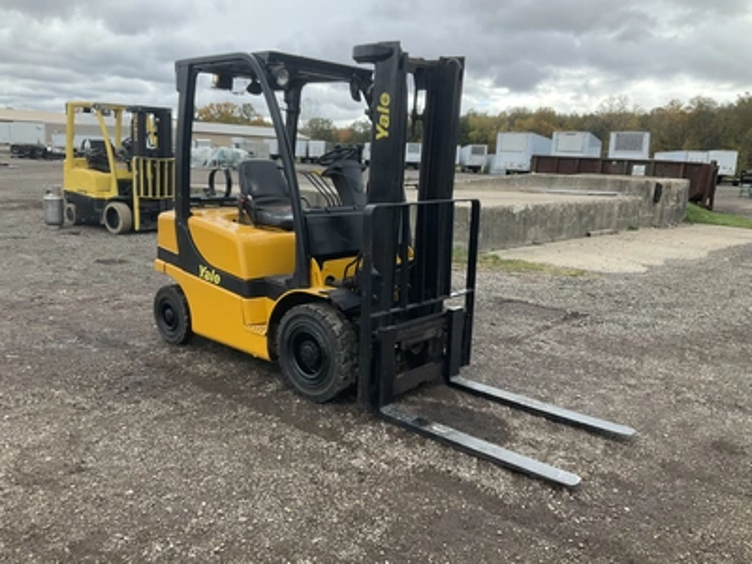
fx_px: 630
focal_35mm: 29
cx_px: 376
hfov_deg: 61.7
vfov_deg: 48.2
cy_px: 282
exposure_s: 1/344
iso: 25
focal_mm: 3
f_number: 1.8
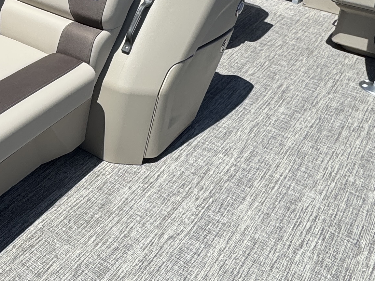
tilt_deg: -23.6
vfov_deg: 28.3
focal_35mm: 49
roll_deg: -1.4
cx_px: -55
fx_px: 531
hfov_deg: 33.1
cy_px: 19
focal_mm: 2.22
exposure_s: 1/2584
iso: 50
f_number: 2.2
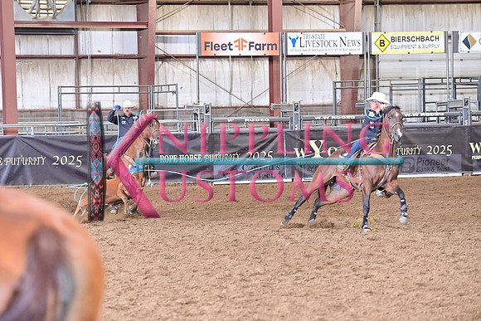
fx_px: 1737
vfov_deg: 10.6
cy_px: 160
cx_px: 240
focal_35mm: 130
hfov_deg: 15.8
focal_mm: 130
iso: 2500
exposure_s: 1/250
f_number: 3.5
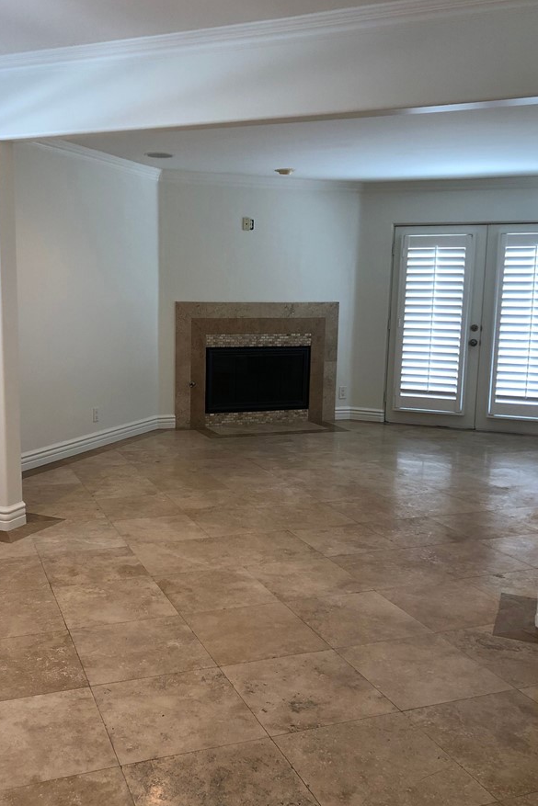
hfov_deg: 38.8
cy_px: 410
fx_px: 762
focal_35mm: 34
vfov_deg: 55.8
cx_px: 229
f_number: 1.8
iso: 40
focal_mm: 4
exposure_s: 1/24
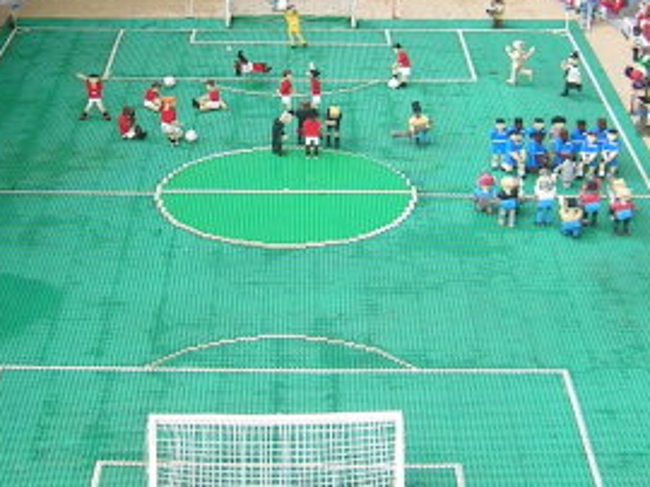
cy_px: 198
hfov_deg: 23.5
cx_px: 234
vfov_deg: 17.7
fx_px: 1557
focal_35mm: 83
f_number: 2.8
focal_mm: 5.4
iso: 50
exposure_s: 1/214
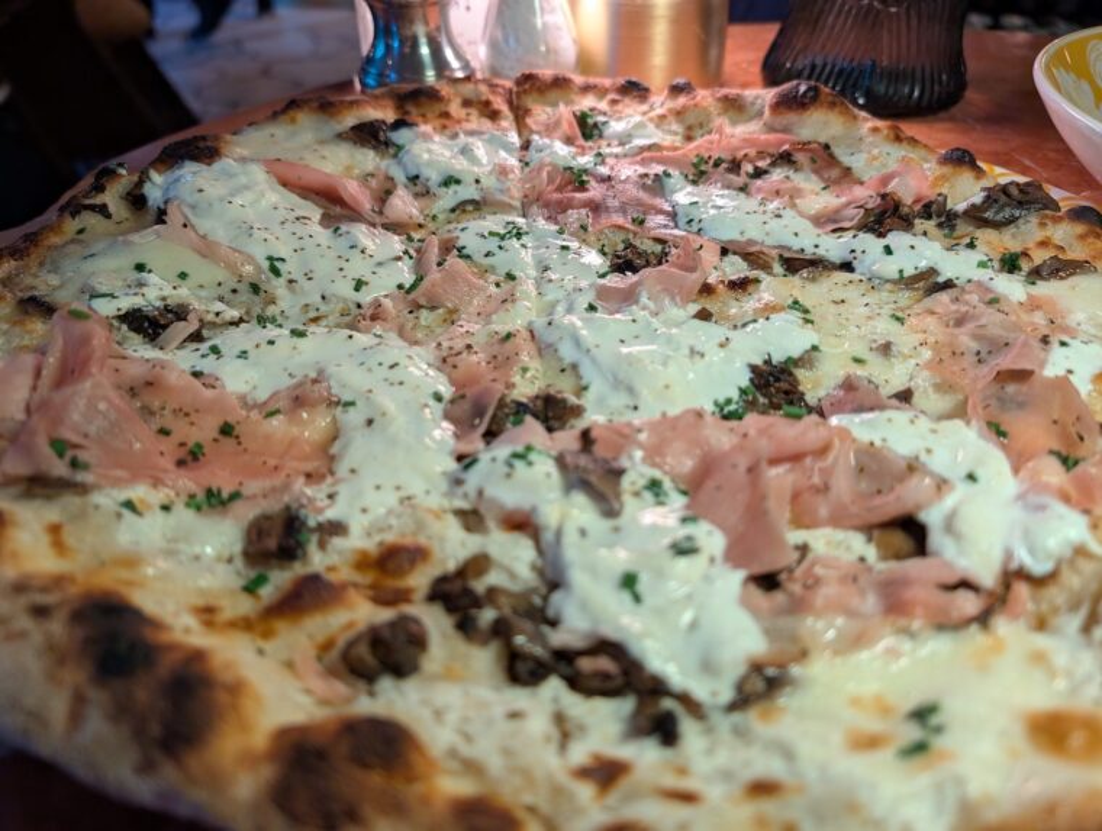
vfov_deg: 57.0
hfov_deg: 71.5
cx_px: 551
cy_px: 416
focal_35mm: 24
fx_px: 765
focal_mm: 6.9
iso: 162
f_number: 1.68
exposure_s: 1/42.6
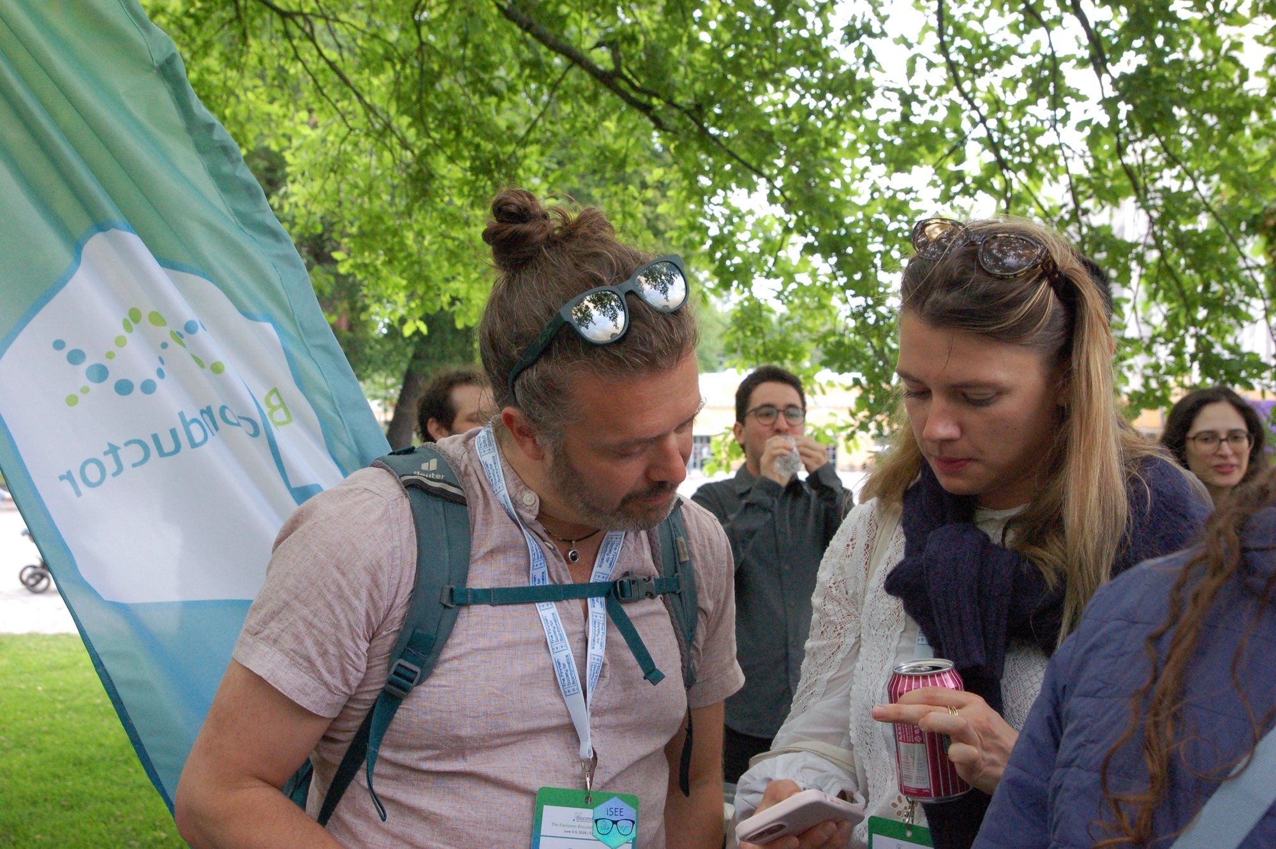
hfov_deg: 41.1
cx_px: 638
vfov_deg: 28.0
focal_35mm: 48
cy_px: 424
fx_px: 1700
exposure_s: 1/125
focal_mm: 32
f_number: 9
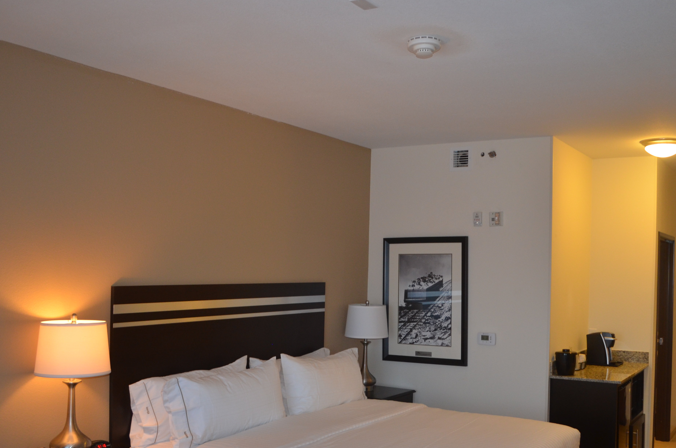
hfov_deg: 52.8
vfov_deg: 36.6
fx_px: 675
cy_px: 260
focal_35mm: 36
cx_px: 413
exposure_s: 1/60
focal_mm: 18
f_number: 3.5
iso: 400
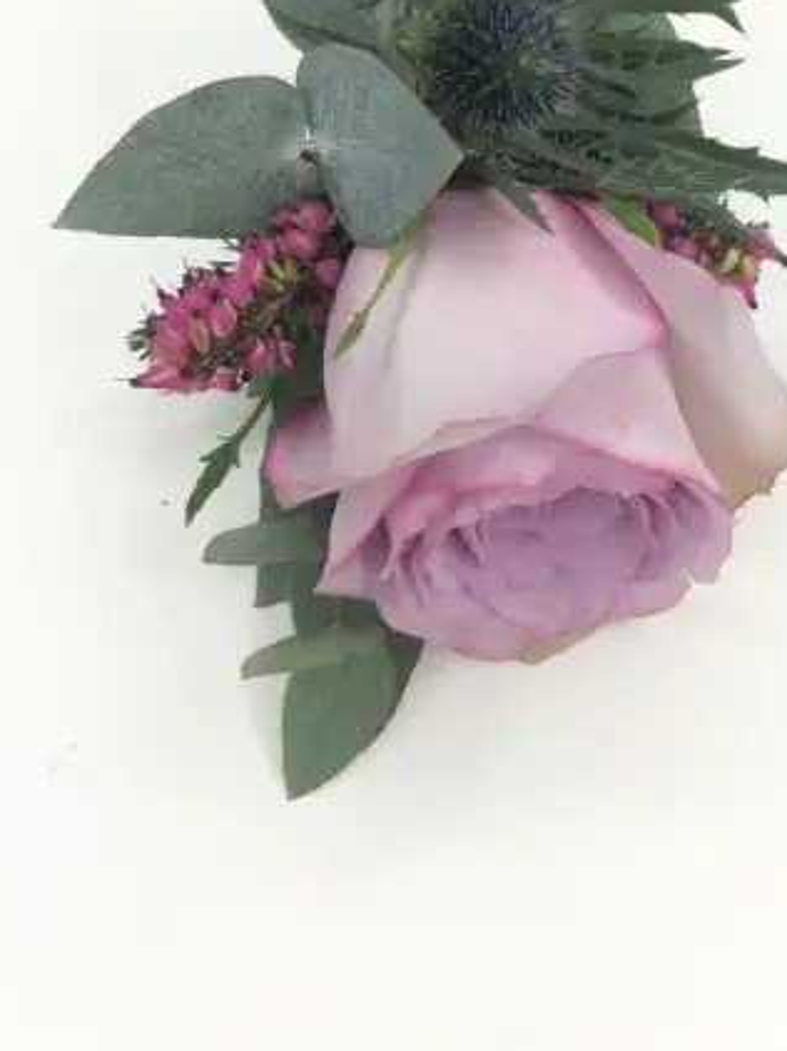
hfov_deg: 32.7
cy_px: 309
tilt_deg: -61.0
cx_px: 496
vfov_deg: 42.1
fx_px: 1335
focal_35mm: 44
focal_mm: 4.15
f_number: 2.2
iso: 32
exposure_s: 1/211
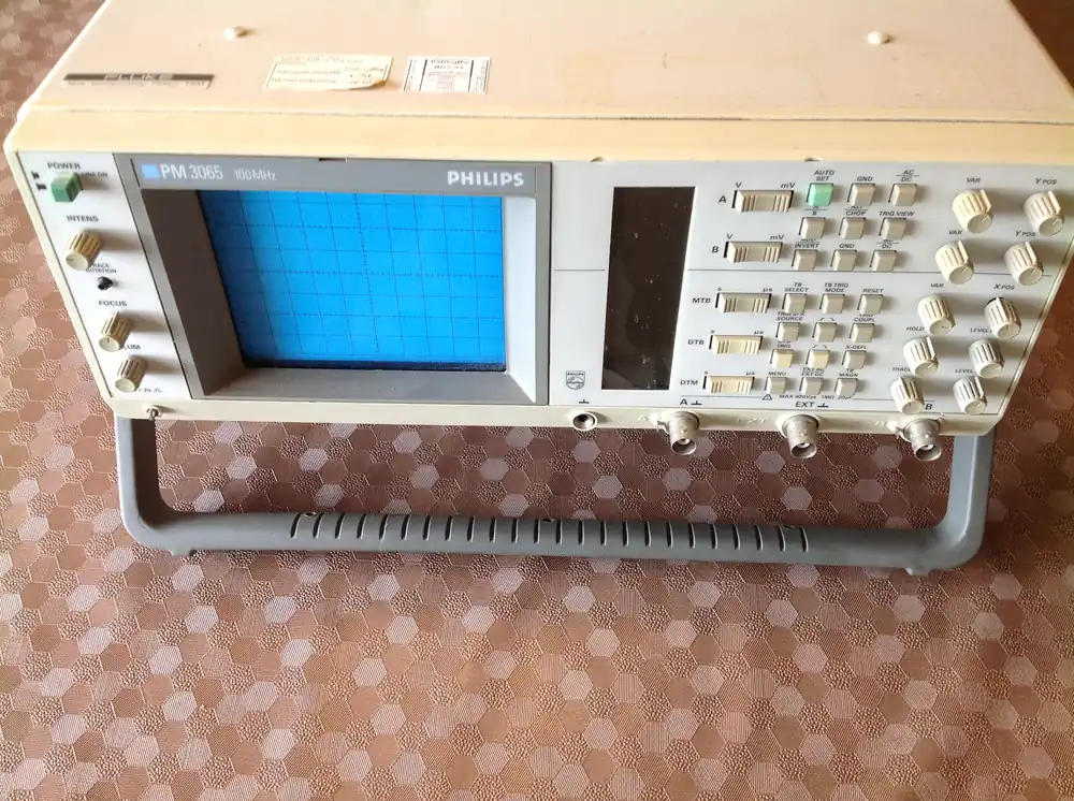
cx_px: 537
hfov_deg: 52.7
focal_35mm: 35
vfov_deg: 40.6
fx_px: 1084
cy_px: 400
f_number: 2.4
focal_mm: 4.28
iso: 64
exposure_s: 1/30
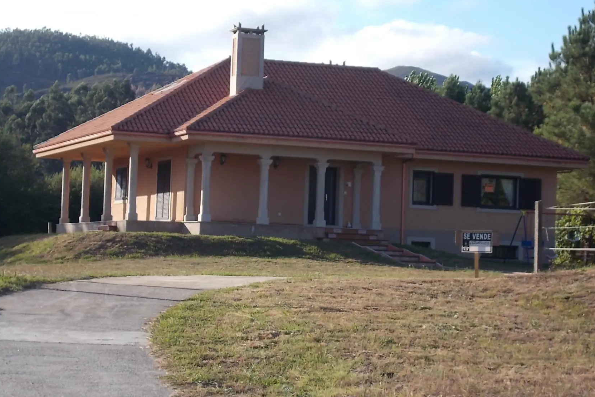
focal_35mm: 104
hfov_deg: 19.6
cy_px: 179
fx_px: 1719
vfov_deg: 13.2
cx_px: 296
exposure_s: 1/200
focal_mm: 17.6
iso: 80
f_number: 5.5
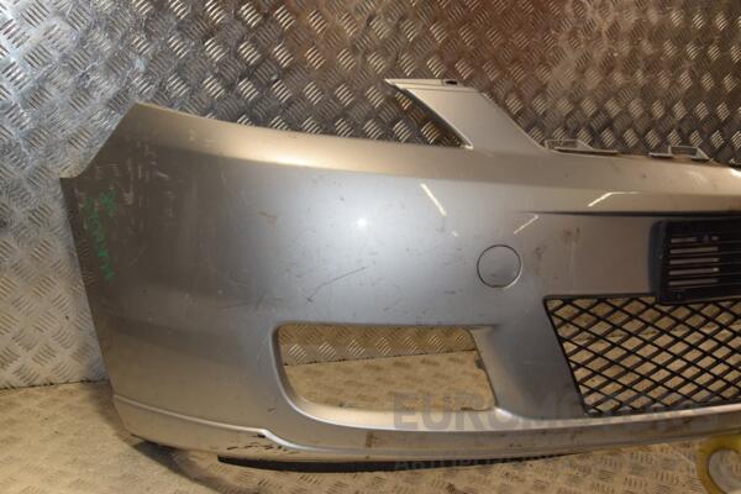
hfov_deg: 46.4
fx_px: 864
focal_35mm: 42
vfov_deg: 31.9
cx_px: 370
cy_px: 247
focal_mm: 28
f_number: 8
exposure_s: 1/200
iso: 800
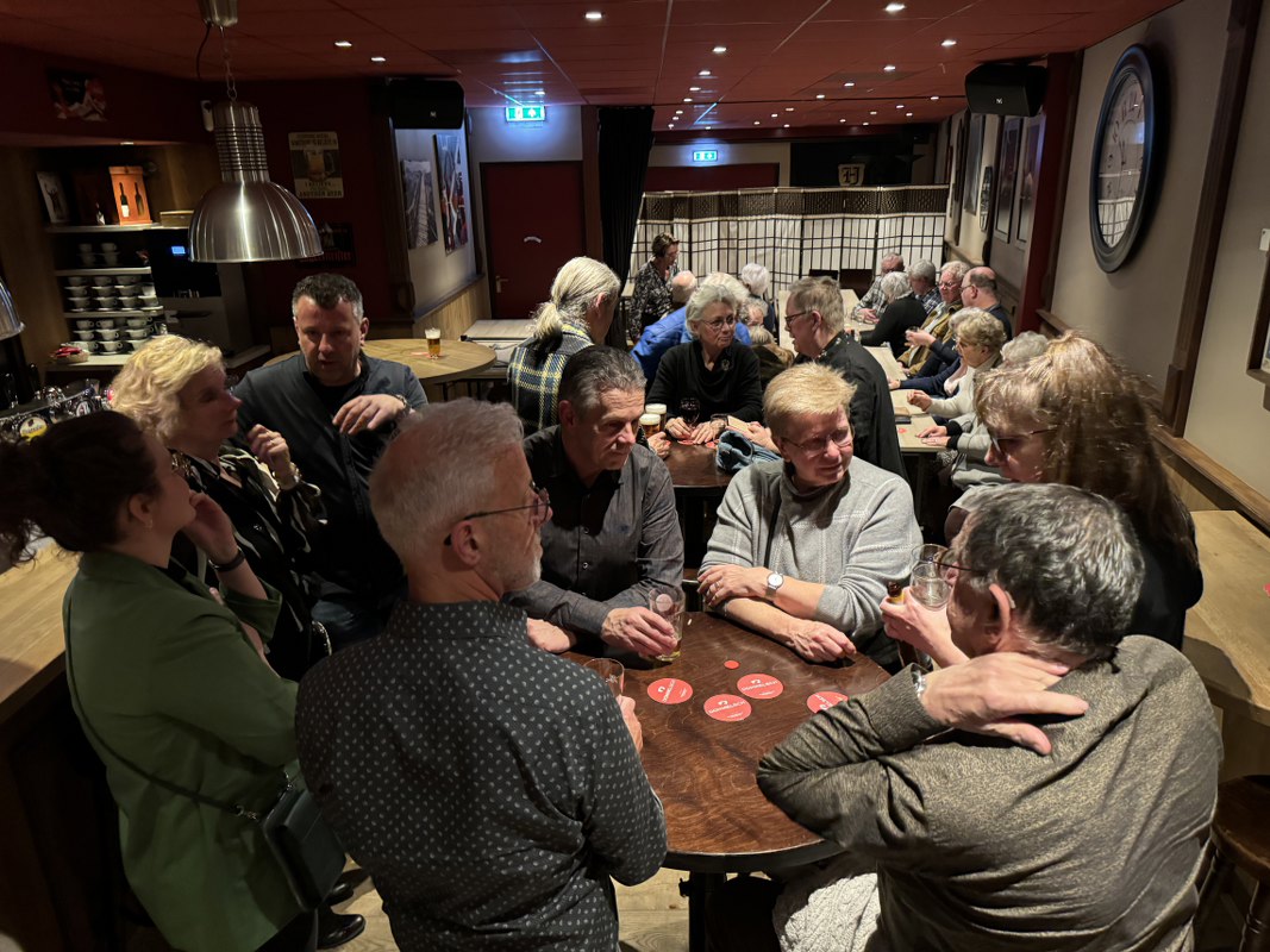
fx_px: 880
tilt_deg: -18.5
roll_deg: +1.0
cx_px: 635
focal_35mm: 24
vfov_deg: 56.8
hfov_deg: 71.6
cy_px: 476
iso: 800
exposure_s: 1/25
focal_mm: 6.86
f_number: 1.78
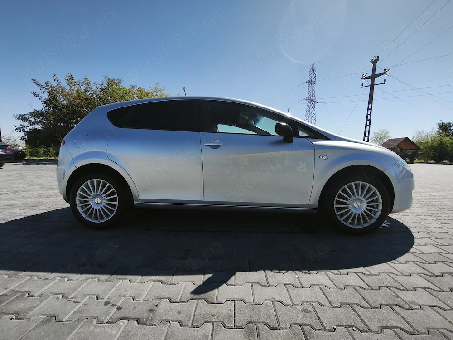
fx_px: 196
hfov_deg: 98.2
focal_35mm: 15
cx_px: 226
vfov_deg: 81.7
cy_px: 170
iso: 50
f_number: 2.2
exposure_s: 1/2268
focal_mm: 1.91
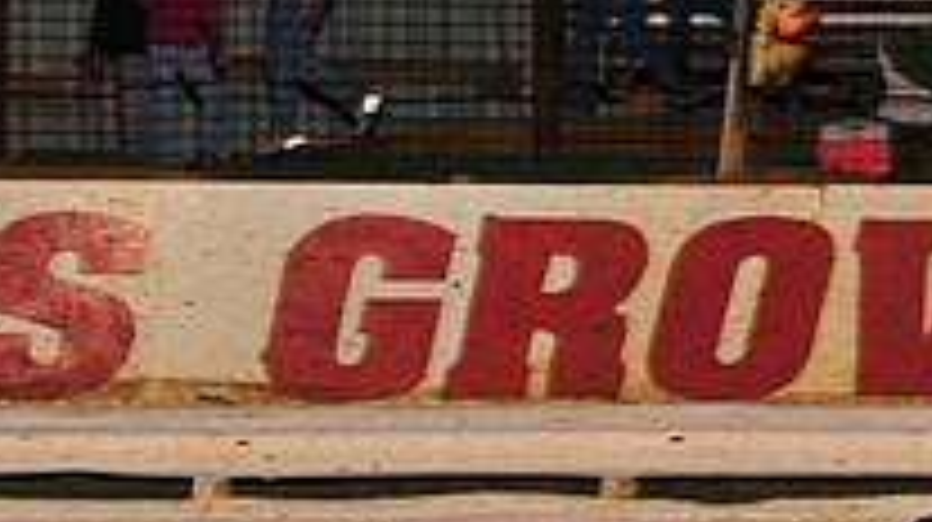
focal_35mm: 294
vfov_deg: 4.1
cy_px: 770
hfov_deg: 7.3
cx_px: 982
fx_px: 7259
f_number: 6.3
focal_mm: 100
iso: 800
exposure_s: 1/250
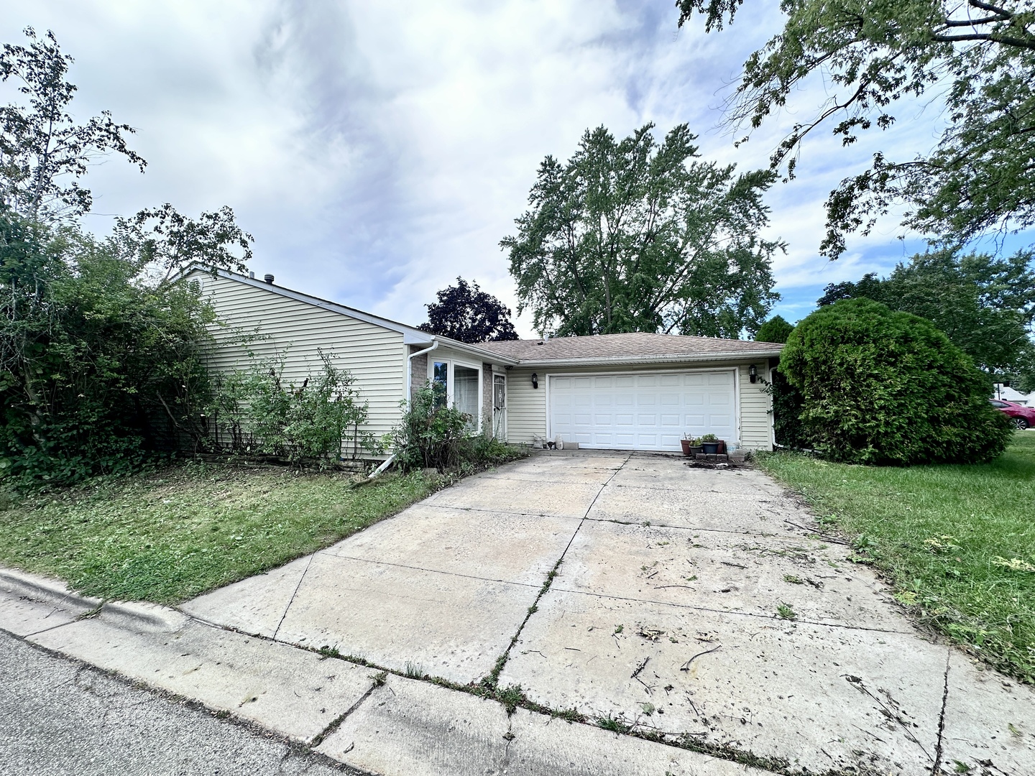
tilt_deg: +3.2
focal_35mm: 14
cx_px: 518
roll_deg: +0.1
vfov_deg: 85.7
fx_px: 419
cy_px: 388
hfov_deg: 102.1
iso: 40
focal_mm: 2.22
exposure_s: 1/1195
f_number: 2.2
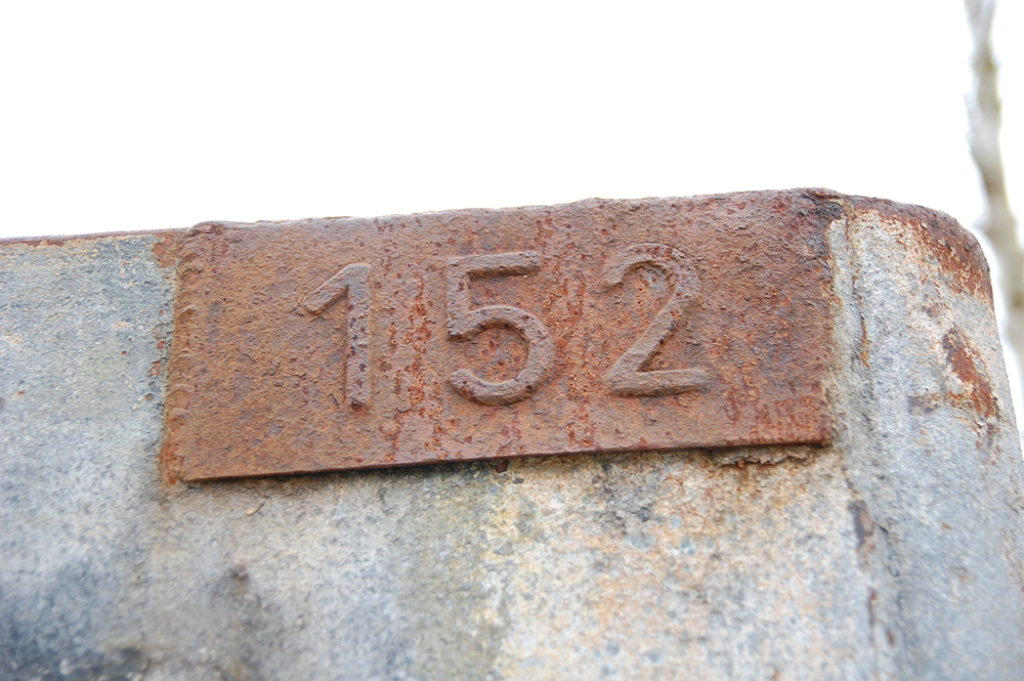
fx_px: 1535
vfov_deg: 25.0
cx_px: 512
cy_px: 340
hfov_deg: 36.9
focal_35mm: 54
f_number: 2.8
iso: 200
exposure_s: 1/320
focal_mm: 36
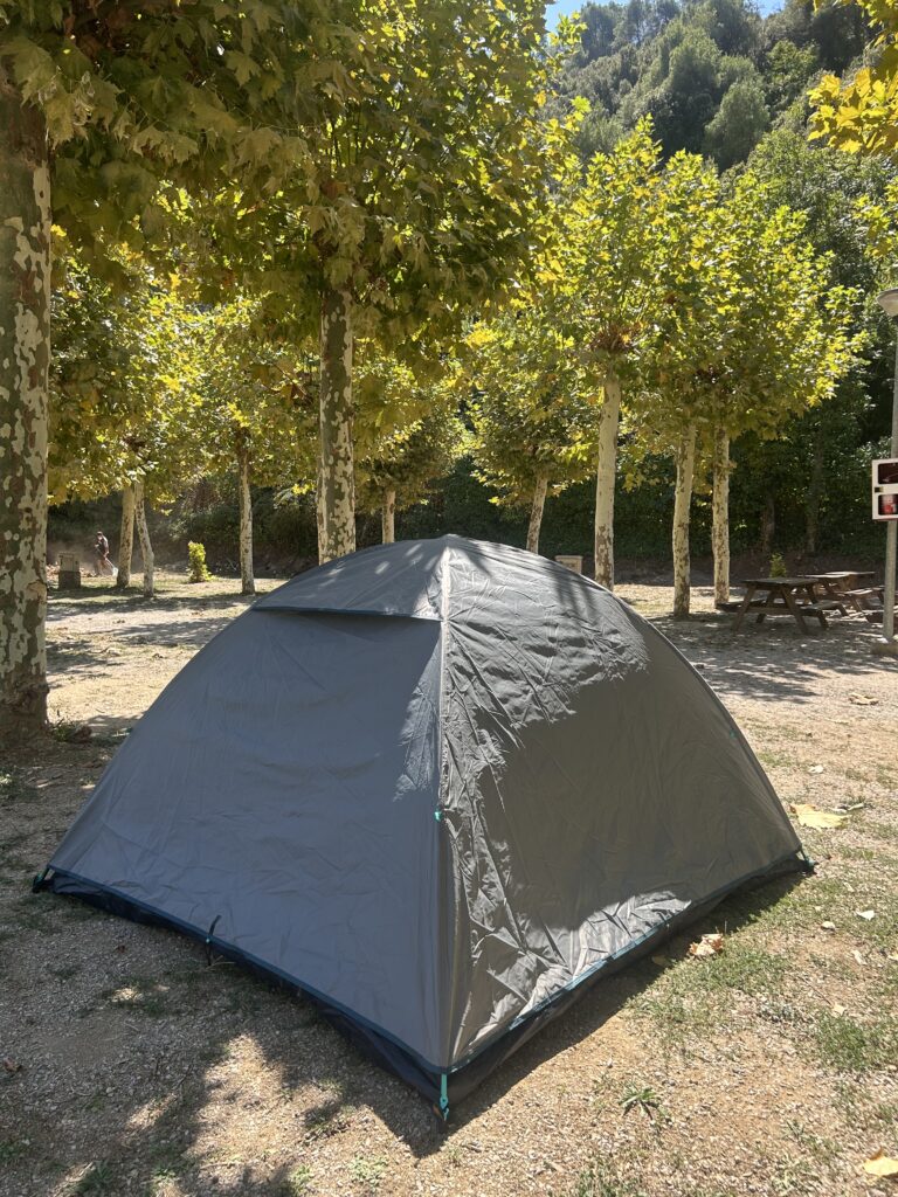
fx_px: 899
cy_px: 598
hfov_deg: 53.1
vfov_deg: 67.3
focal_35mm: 26
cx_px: 449
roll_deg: -0.9
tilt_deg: -4.3
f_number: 1.5
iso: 50
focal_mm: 5.7
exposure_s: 1/965
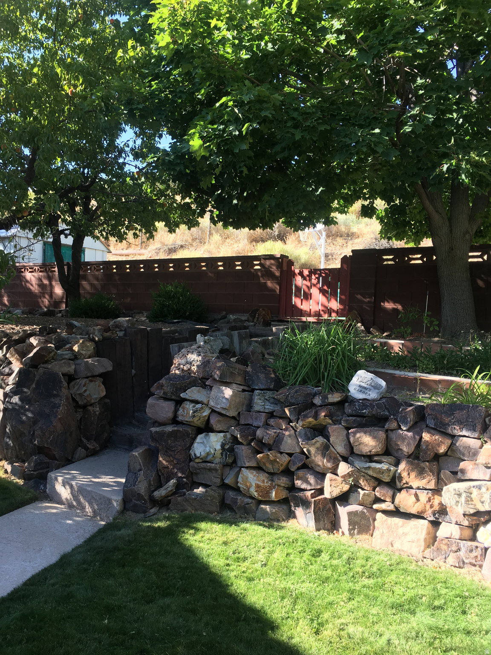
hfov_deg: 48.2
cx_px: 246
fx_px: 548
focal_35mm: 29
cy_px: 328
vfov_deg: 61.7
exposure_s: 1/194
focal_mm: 4.15
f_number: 2.2
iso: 25
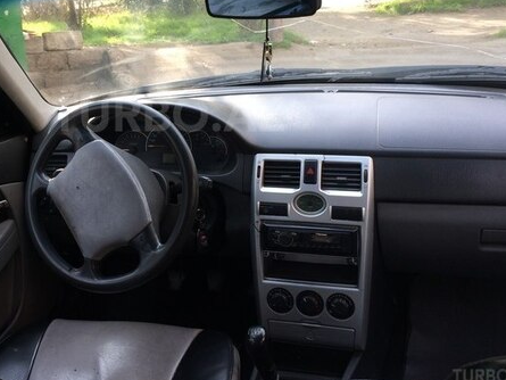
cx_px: 168
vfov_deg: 33.2
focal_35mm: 43
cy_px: 114
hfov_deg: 43.2
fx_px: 629
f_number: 2.2
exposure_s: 1/170
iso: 32
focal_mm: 4.15
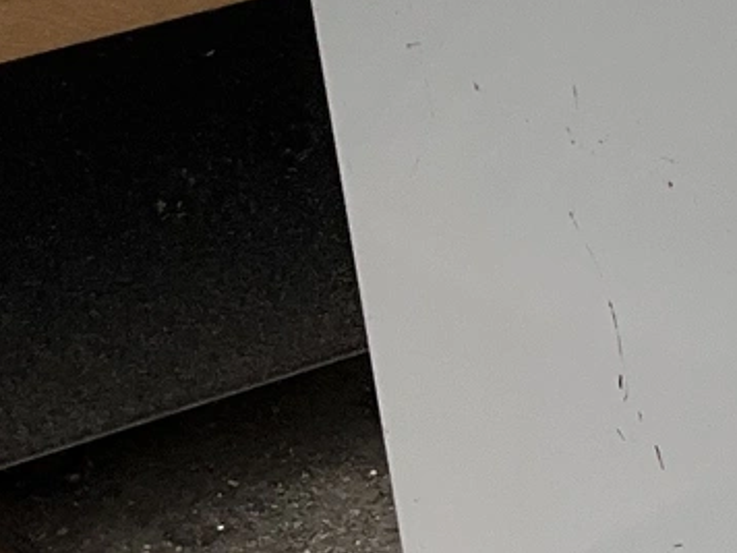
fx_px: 3470
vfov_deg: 9.1
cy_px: 104
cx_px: 1439
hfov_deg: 11.1
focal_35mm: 163
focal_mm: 3
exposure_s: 1/1848
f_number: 1.8
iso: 25
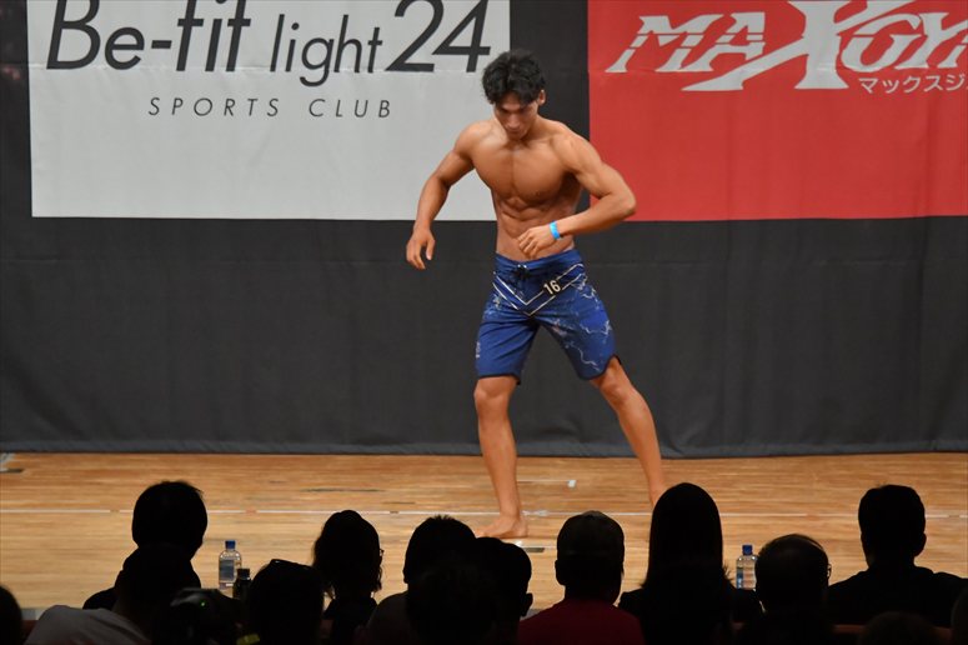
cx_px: 484
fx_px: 6450
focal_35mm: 240
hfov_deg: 8.6
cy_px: 322
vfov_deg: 5.7
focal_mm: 160
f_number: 5.6
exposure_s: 1/400
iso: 6400
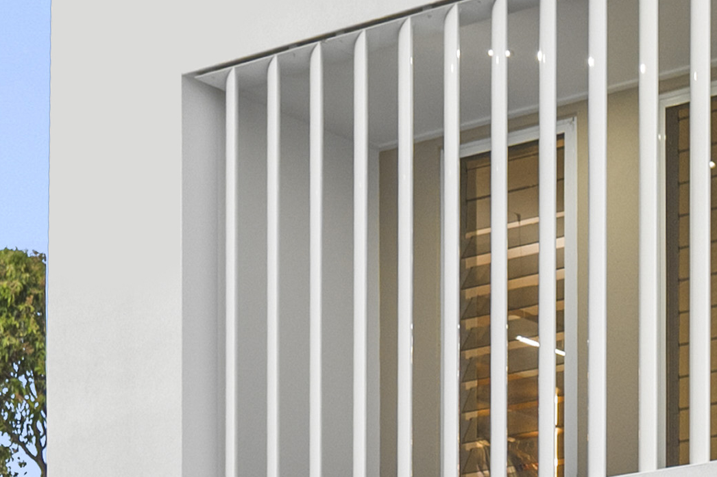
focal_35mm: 133
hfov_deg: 15.1
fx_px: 2648
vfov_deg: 10.2
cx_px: 742
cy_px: 529
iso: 400
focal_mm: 23
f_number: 4
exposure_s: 1/50
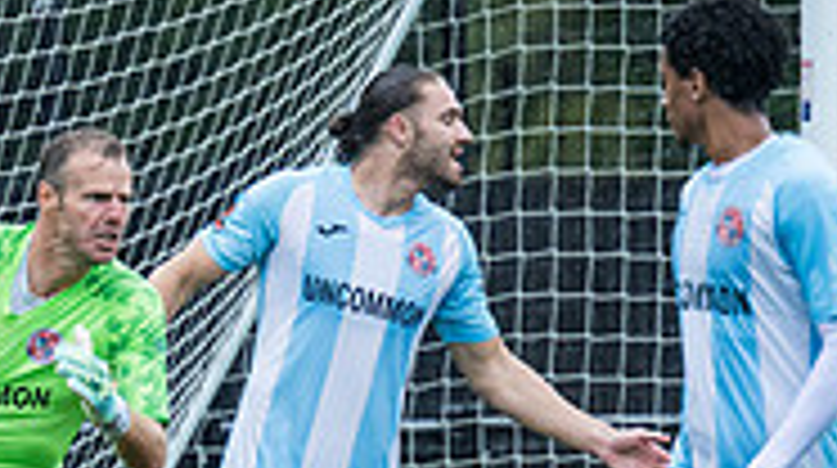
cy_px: 685
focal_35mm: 844
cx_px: -159
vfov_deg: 1.4
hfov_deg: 2.6
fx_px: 18705
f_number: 4
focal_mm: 210
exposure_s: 1/2000
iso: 1000
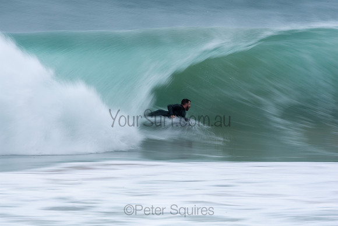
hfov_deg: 2.7
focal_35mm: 750
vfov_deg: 1.8
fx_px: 7043
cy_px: 113
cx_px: 169
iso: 100
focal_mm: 500
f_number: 22
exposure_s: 1/20
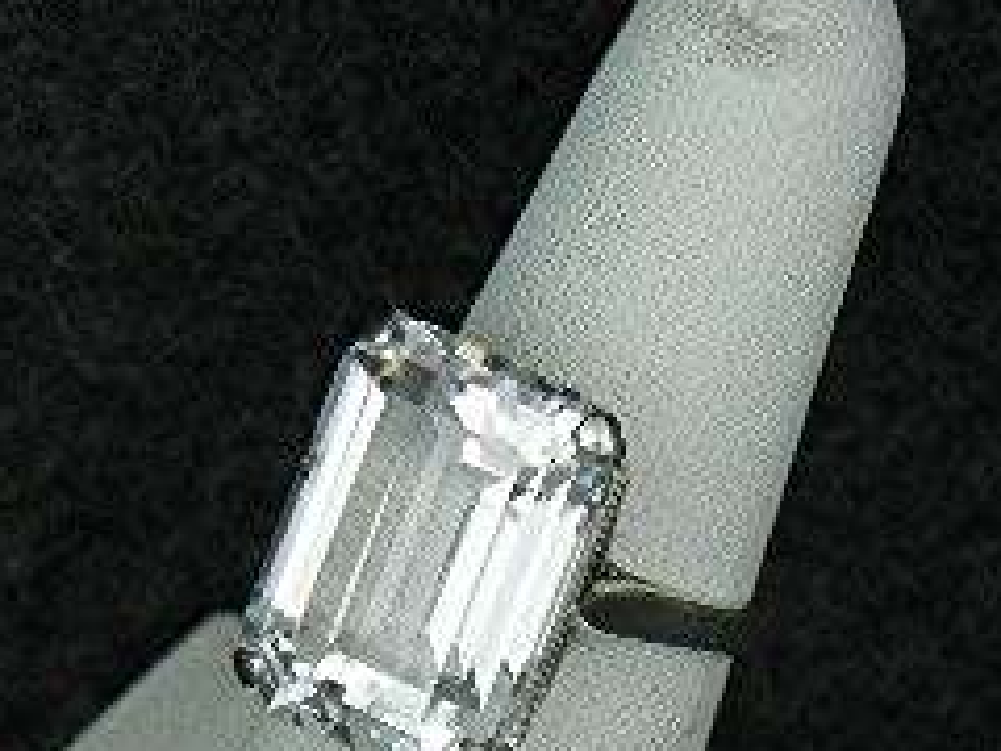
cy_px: 868
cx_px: 446
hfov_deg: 7.3
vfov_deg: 5.4
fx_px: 7865
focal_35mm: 272
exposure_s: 1/19.2
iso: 400
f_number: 4.5
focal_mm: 18.3
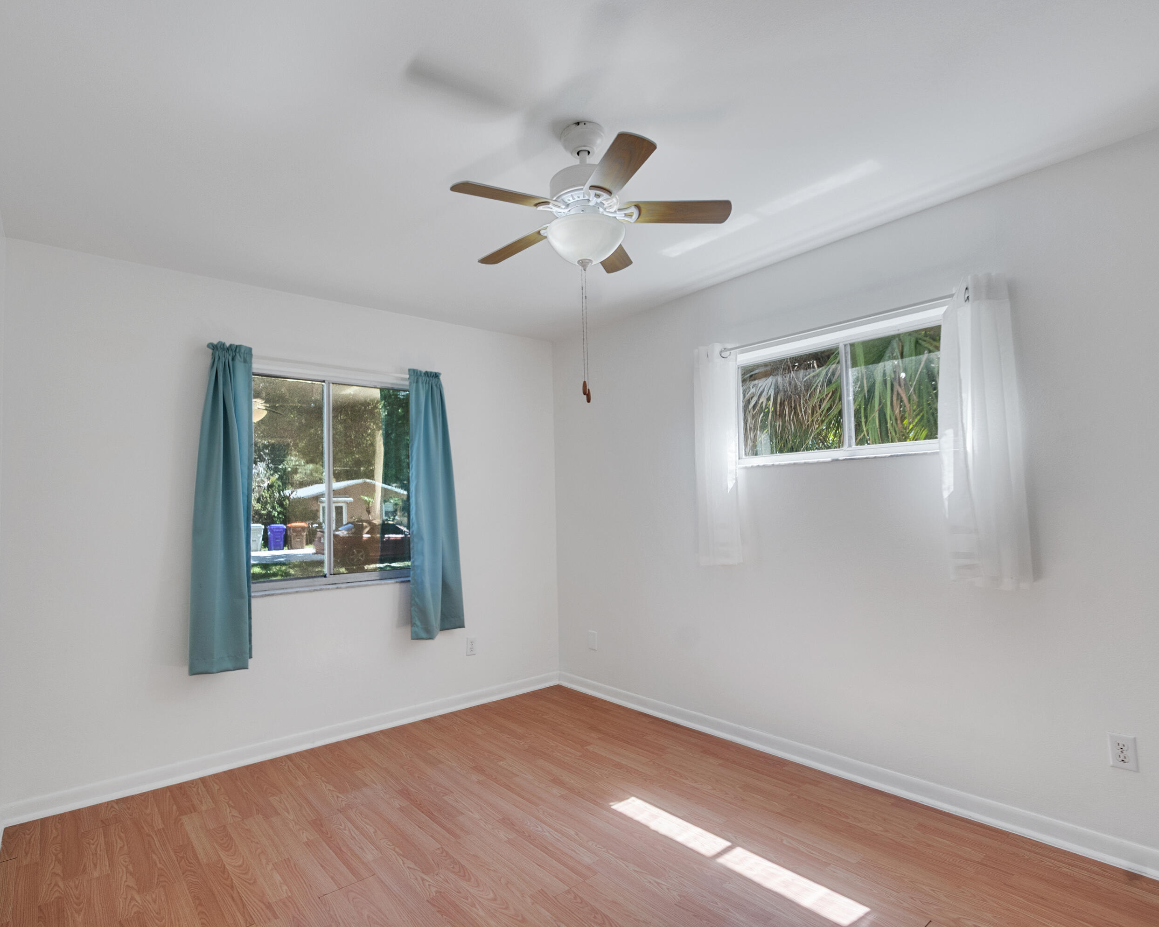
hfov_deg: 89.6
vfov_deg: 77.0
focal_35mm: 17
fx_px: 583
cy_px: 465
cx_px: 561
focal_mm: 10
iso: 320
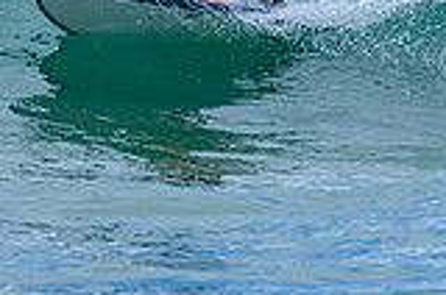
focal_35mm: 2036
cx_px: 28
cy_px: -113
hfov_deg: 1.0
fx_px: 25173
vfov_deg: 0.7
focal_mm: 560
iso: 360
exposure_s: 1/2000
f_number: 8
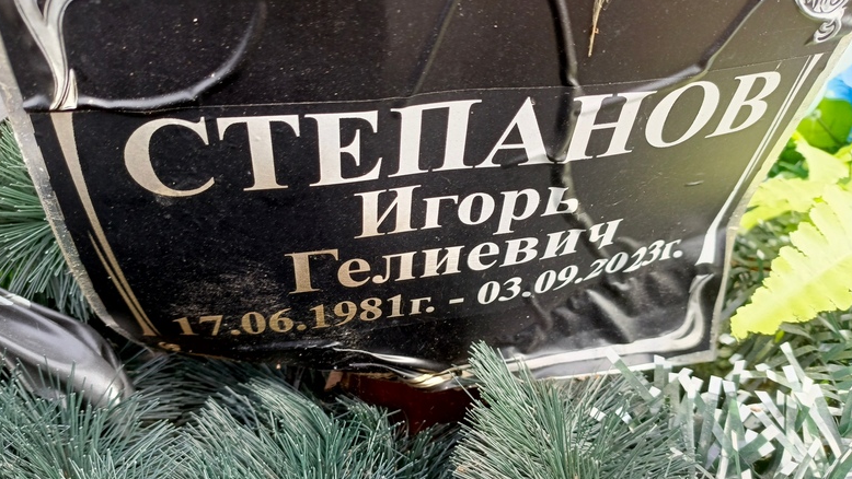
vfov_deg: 41.4
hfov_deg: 67.9
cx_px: 424
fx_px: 633
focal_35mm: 28
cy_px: 274
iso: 208
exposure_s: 1/100
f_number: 1.69
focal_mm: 4.76
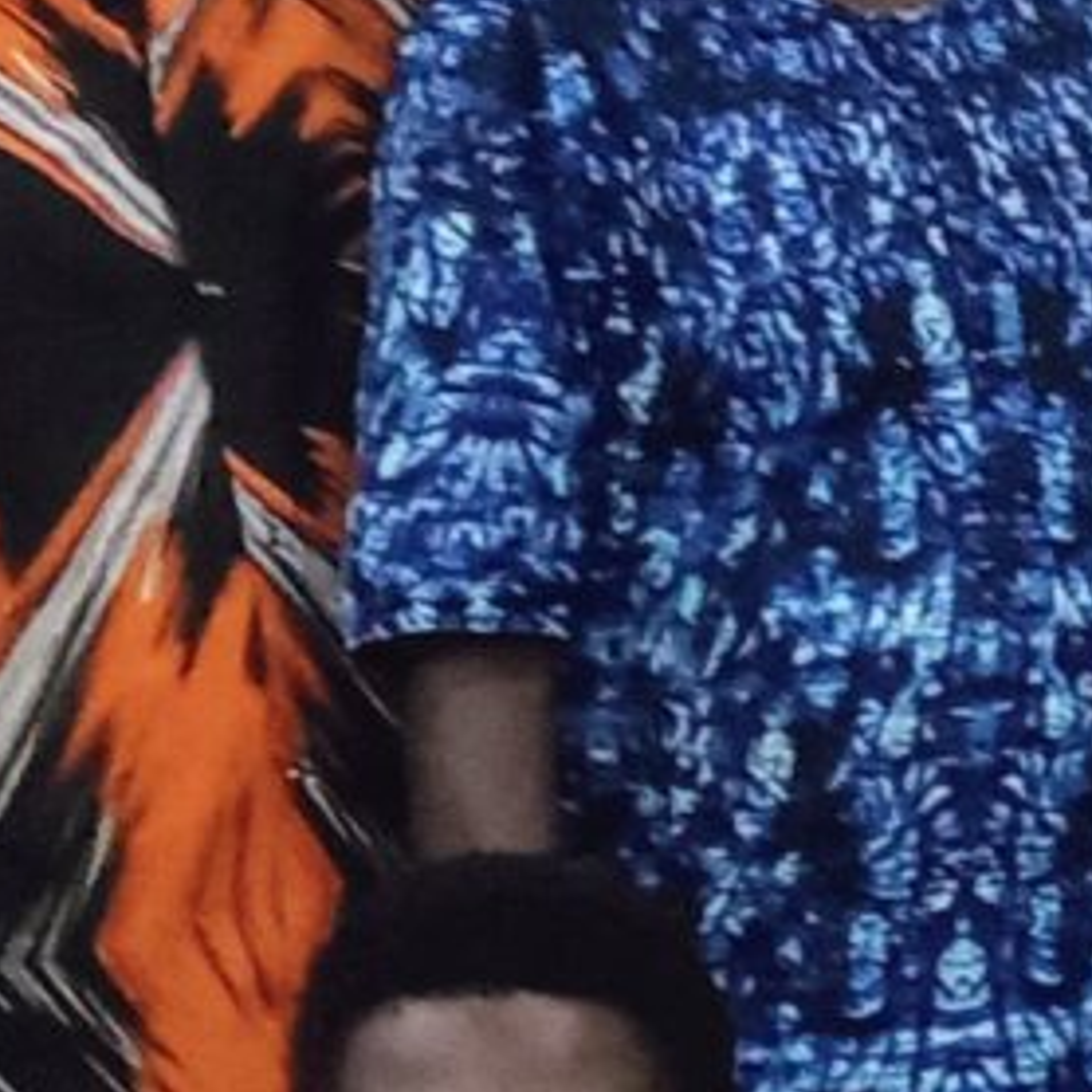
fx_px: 8137
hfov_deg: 7.2
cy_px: 911
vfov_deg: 7.7
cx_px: 2530
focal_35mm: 228
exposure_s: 1/25
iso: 847
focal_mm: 3.37
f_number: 2.2
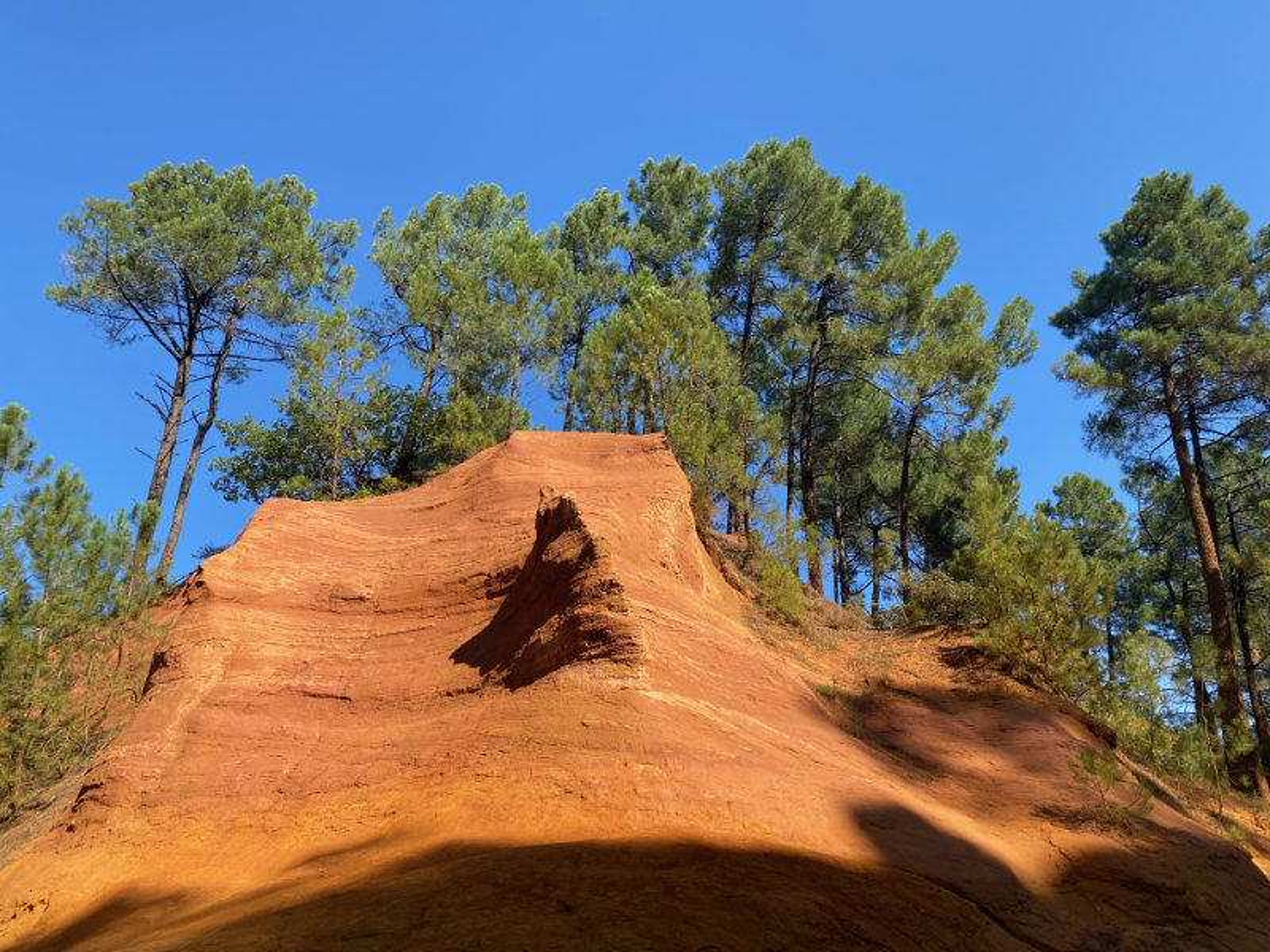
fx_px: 954
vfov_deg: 53.1
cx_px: 635
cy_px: 476
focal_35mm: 26
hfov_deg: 67.3
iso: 32
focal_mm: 4.2
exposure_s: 1/1608
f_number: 1.8
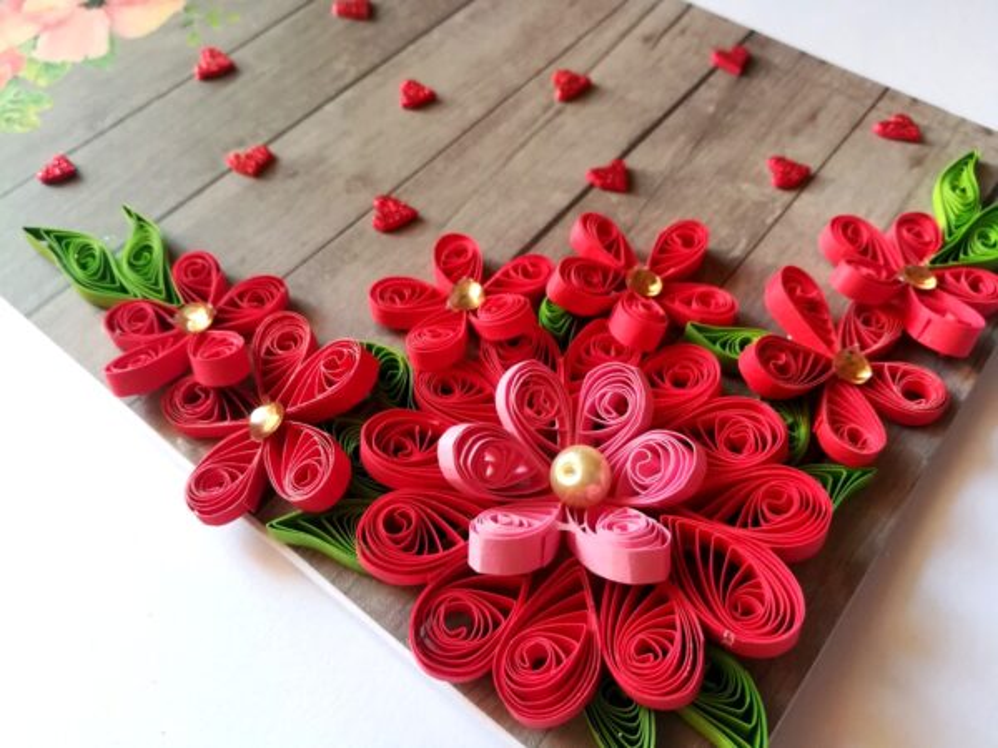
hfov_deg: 67.3
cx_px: 499
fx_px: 750
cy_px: 374
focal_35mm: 26
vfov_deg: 53.1
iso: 125
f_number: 2.2
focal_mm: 3.83
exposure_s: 1/30
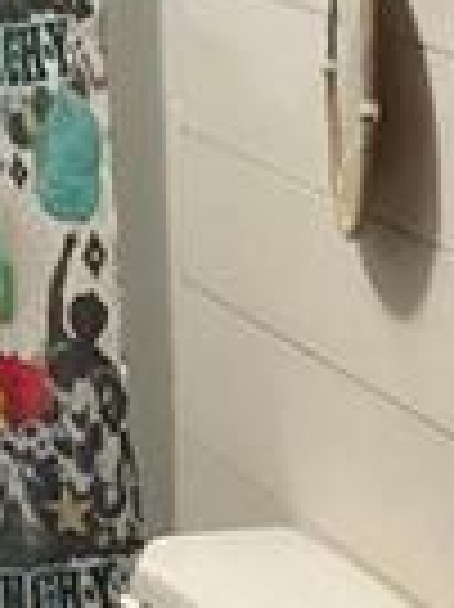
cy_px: 302
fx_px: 2890
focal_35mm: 165
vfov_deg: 12.0
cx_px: 454
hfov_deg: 8.9
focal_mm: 3
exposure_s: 1/40
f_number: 1.8
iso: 250
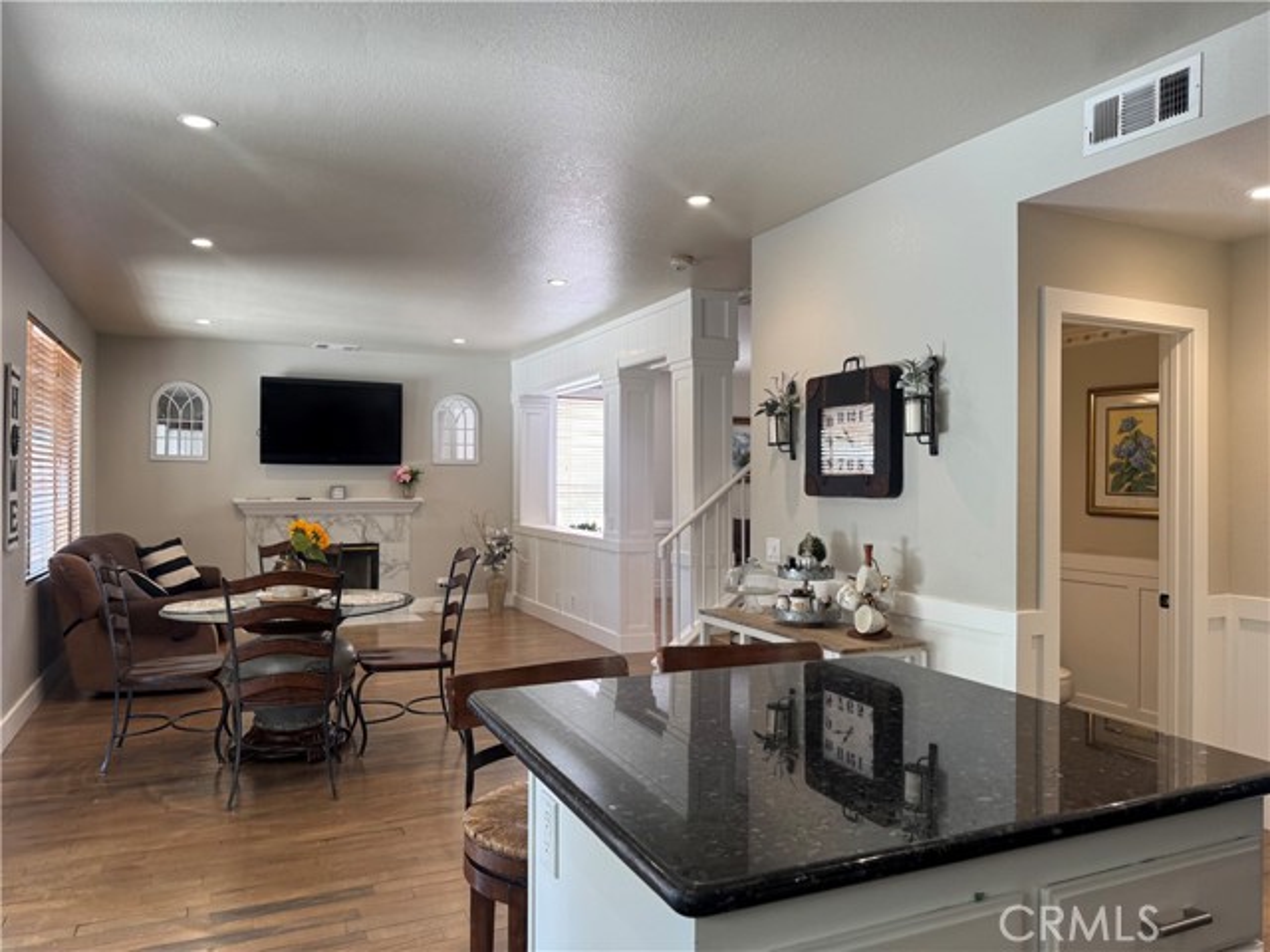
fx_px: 881
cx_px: 635
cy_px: 476
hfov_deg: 71.6
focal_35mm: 24
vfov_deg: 56.8
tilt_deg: +2.4
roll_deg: -0.2
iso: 125
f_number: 1.78
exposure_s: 1/120
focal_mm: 6.76
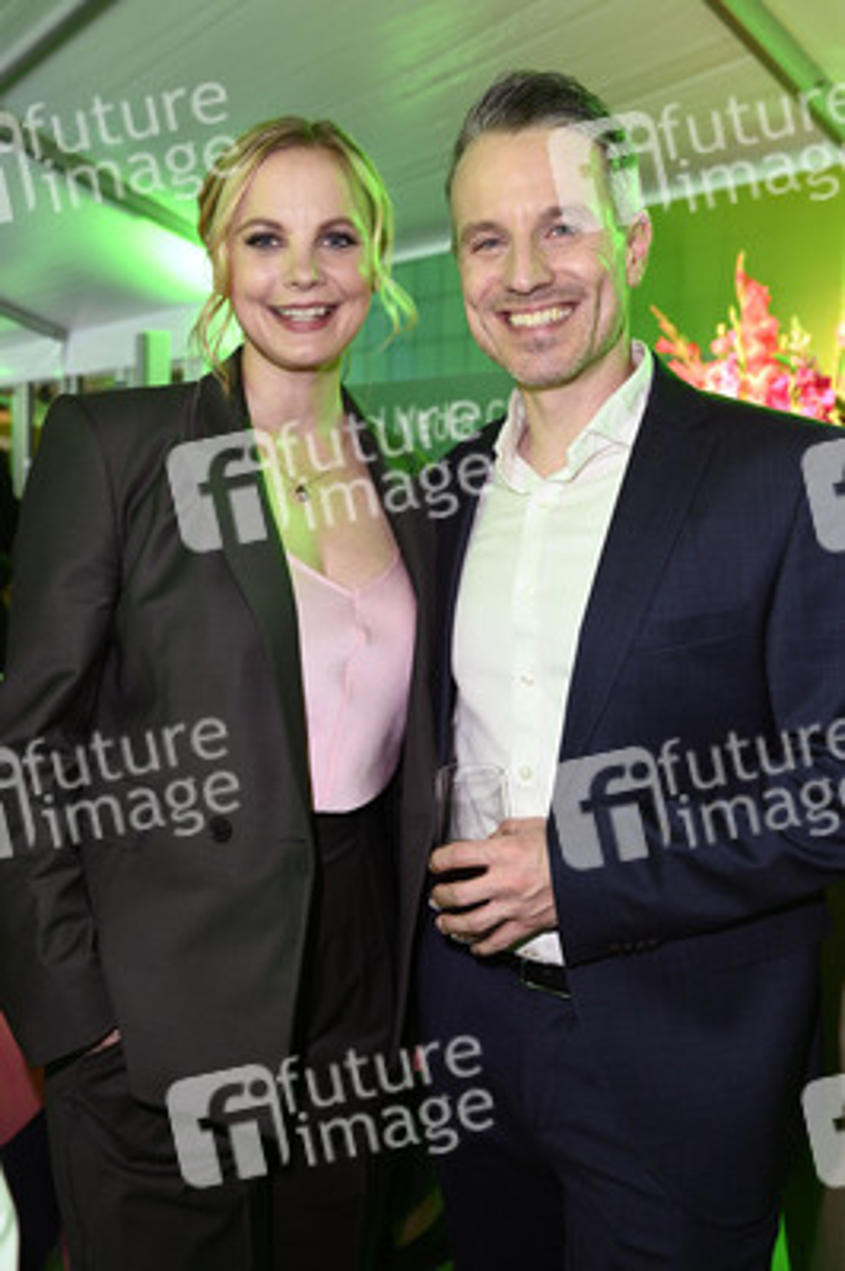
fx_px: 1023
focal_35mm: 29
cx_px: 422
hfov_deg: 44.9
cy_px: 636
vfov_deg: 63.7
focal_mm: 29
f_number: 4
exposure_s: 1/60
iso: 1600
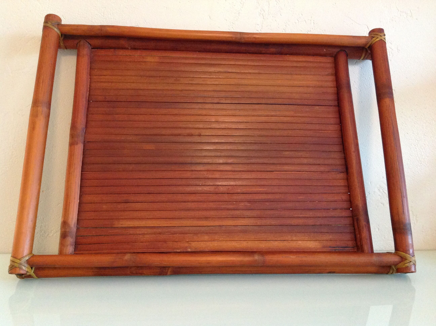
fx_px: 440
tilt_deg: -1.4
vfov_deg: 40.6
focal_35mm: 35
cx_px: 218
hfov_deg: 52.7
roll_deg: -0.4
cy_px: 163
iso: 320
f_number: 2.4
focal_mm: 4.28
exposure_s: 1/17
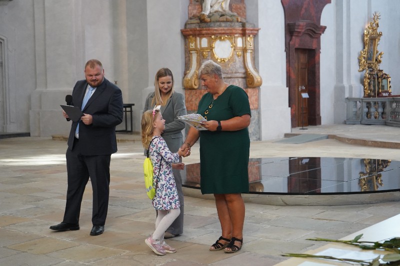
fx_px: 666
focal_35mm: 60
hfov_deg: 33.4
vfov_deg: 22.6
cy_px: 133
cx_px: 200
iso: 5000
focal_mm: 60
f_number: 5
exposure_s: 1/250
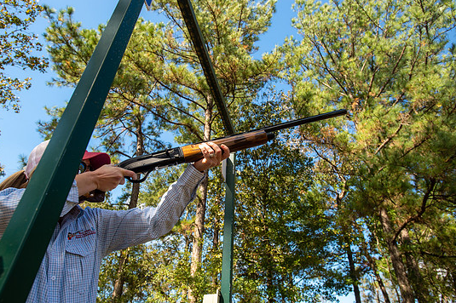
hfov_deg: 69.3
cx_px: 210
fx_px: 329
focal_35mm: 26
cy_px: 162
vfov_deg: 49.5
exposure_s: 1/160
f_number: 6.3
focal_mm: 24
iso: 125
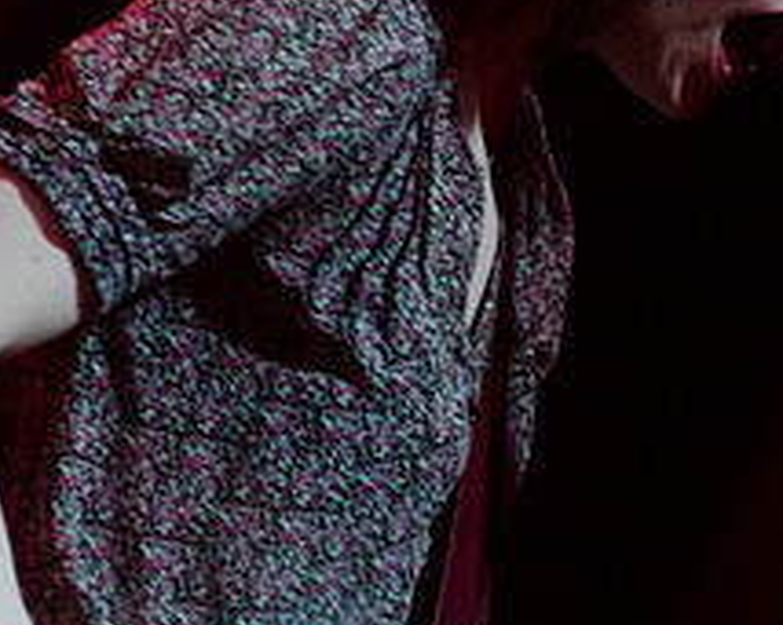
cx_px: 699
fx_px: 6185
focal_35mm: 267
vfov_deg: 5.8
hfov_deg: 7.2
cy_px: 300
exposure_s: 1/80
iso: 2000
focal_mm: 70
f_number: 2.8
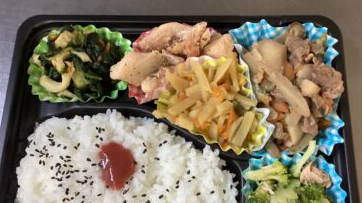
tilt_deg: -74.0
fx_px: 336
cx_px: 184
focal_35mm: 35
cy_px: 128
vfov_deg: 33.5
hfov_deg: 56.7
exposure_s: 1/60
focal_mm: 3.3
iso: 320
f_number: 2.4
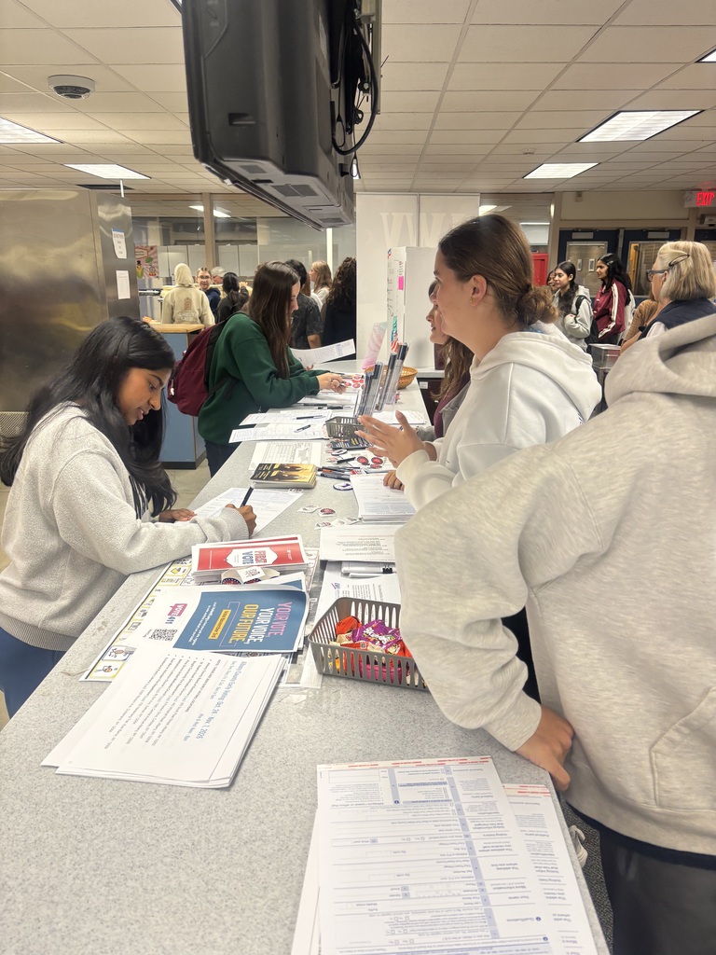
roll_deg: -0.9
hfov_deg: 53.1
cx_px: 358
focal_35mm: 26
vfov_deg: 67.3
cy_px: 478
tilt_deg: -16.3
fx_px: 717
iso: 80
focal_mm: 5.96
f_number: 1.6
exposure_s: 1/60
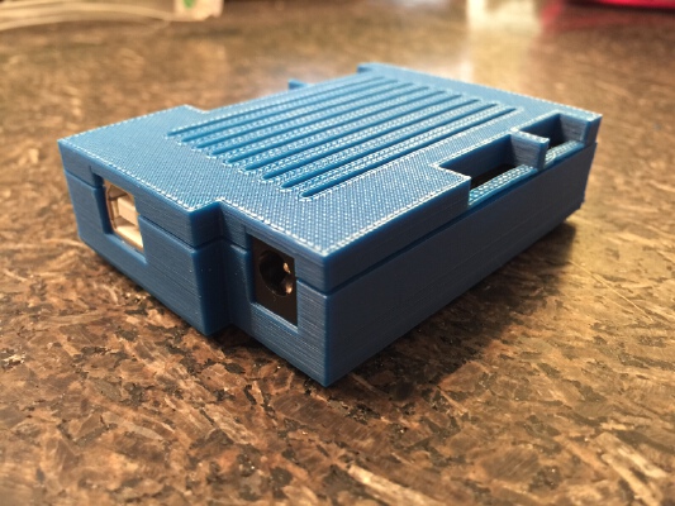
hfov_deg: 61.6
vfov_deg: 48.2
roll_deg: -0.2
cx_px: 338
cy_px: 253
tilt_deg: -30.4
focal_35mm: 29
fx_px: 566
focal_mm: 4.15
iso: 64
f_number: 2.2
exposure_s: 1/4
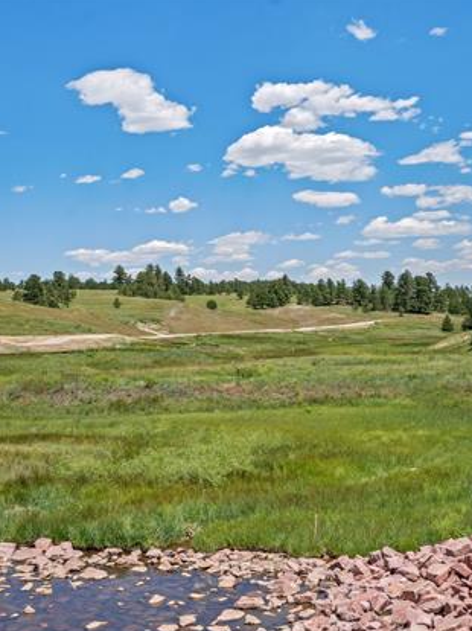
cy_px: 316
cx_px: 242
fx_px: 946
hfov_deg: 28.0
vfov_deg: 36.8
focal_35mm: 52
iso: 100
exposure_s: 1/320
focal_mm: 35
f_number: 7.1
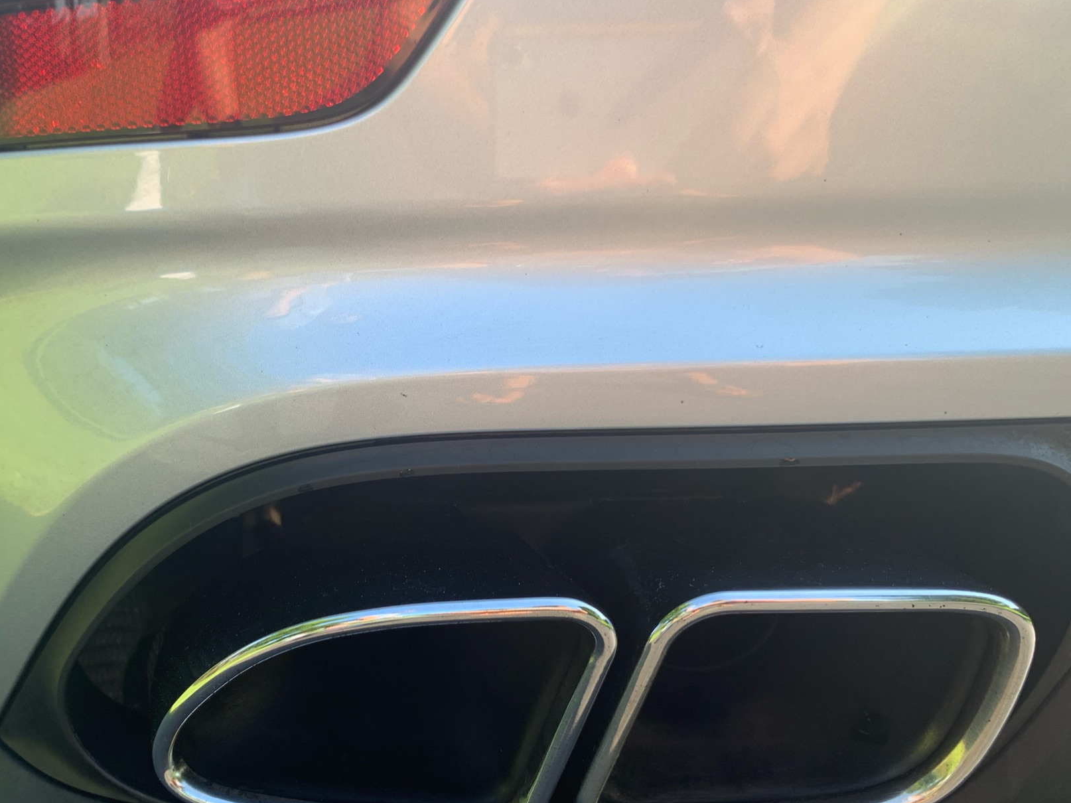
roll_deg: +2.3
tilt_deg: -9.7
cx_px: 413
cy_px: 405
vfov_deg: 42.9
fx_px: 1021
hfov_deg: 54.8
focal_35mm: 33
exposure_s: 1/309
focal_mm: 4.25
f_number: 1.8
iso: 25
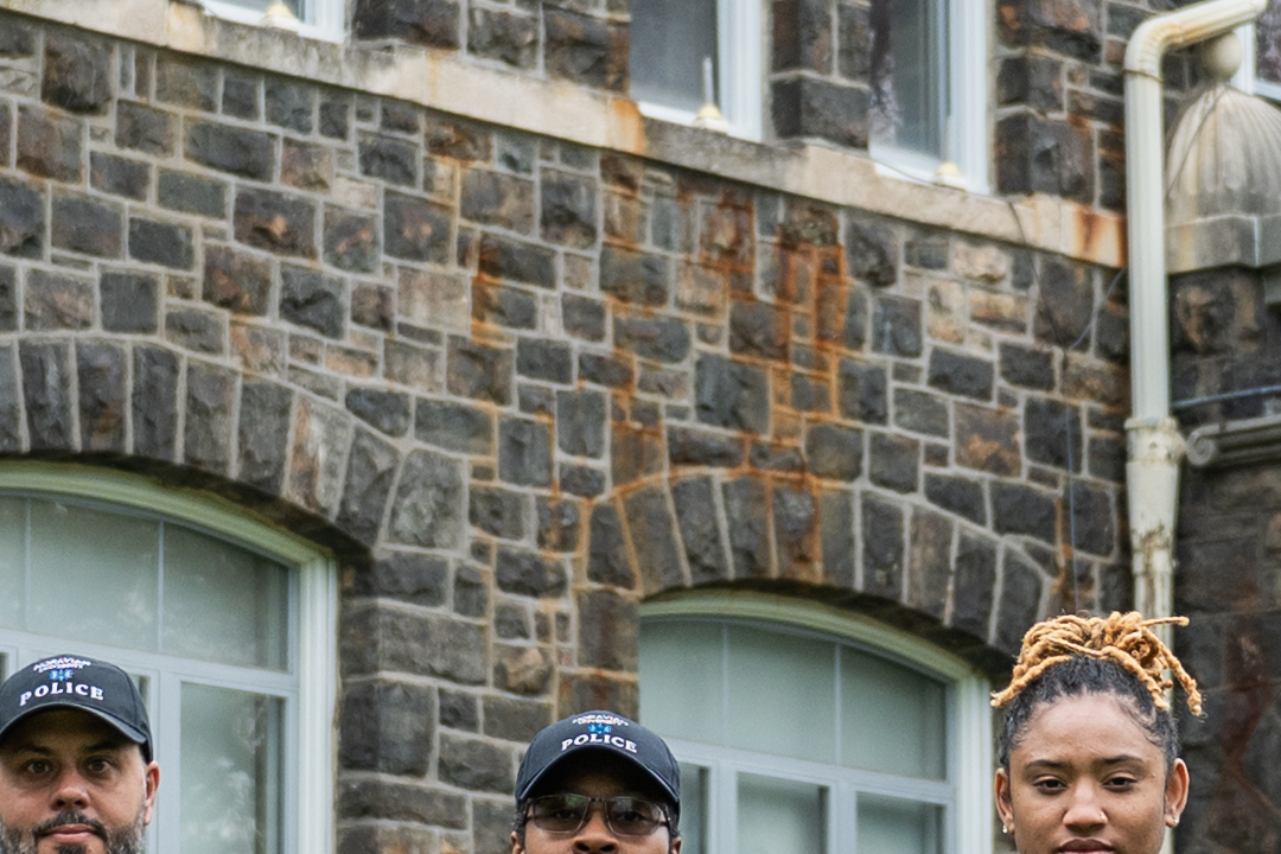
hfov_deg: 7.9
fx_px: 9251
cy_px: 302
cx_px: 592
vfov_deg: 5.3
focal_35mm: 260
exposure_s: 1/200
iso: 100
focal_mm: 34
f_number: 2.8
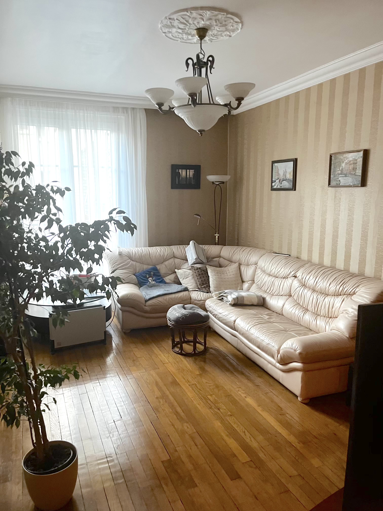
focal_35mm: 26
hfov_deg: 53.1
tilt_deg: -8.3
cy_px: 256
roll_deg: +1.5
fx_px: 384
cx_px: 192
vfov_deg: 67.3
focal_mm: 5.1
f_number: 1.6
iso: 400
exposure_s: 1/33
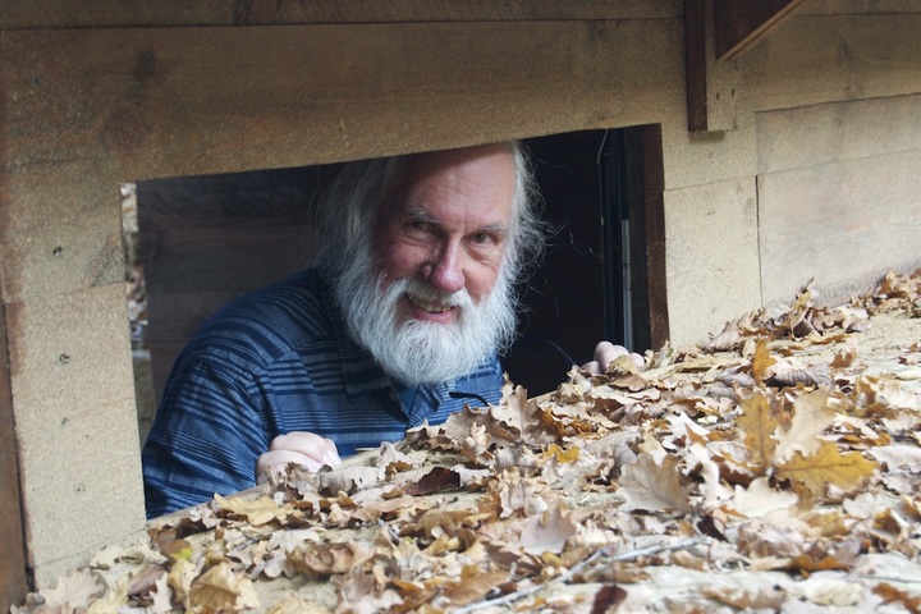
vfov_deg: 16.6
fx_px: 2110
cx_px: 460
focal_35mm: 82
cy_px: 307
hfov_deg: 24.6
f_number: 5.6
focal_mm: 55
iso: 800
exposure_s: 1/60
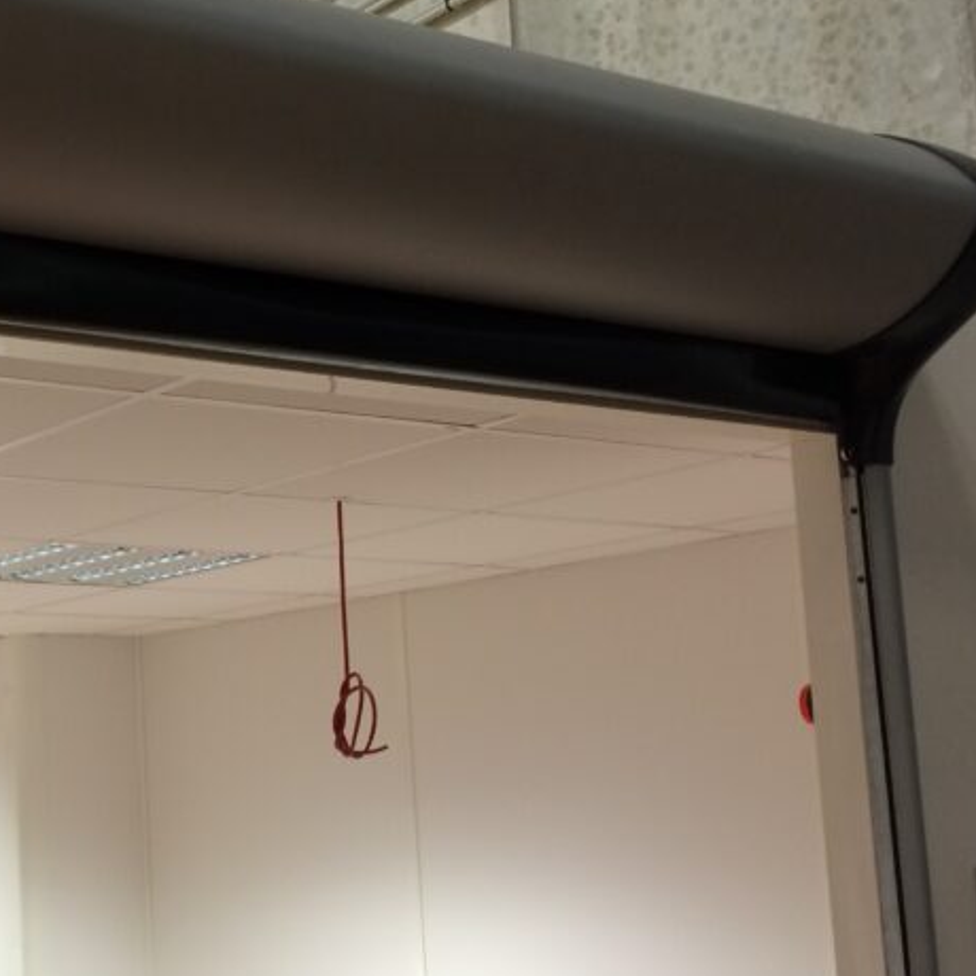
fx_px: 1818
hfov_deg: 28.3
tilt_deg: +8.5
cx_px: 8
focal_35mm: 57
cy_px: 562
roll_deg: +1.9
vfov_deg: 30.0
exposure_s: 1/30
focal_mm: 4.15
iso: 80
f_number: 2.2
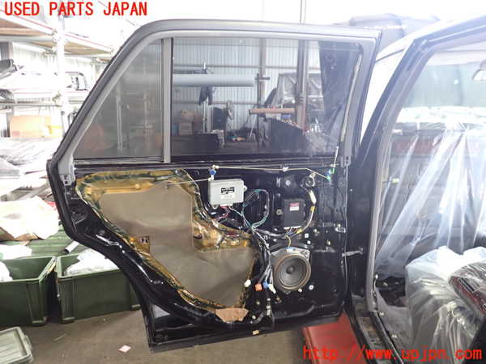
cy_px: 182
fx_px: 421
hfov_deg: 60.0
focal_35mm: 30
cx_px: 243
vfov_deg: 46.8
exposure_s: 1/30
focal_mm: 5.4
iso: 200
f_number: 2.3
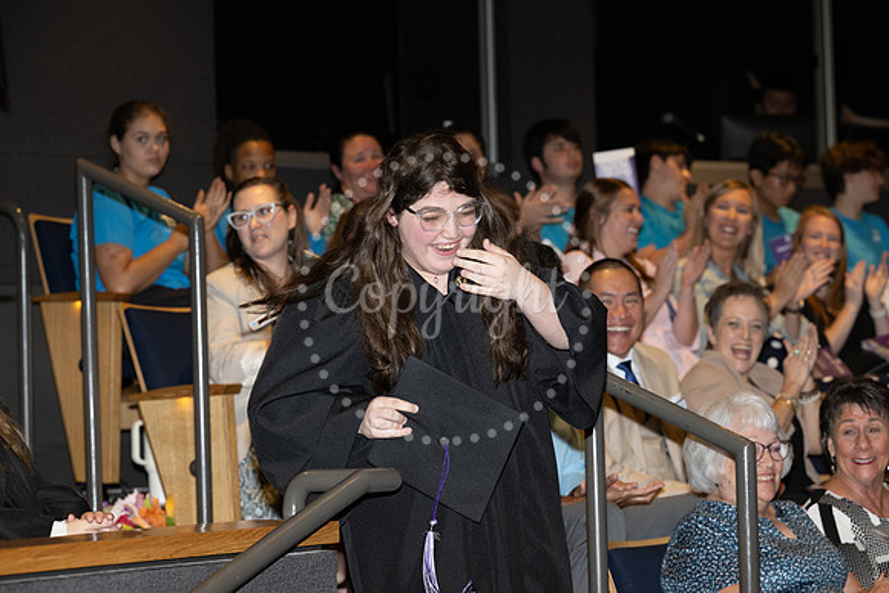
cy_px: 296
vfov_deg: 11.4
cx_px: 444
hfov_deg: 17.1
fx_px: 2964
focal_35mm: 120
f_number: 5.6
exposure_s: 1/160
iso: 1000
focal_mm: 120
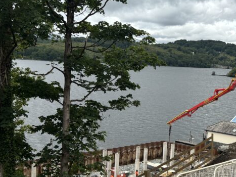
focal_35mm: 57
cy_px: 91
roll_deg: -3.0
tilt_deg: -5.8
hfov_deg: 30.5
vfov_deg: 25.6
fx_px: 389
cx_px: 255
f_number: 1.6
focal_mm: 5.96
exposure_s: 1/1876
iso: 50
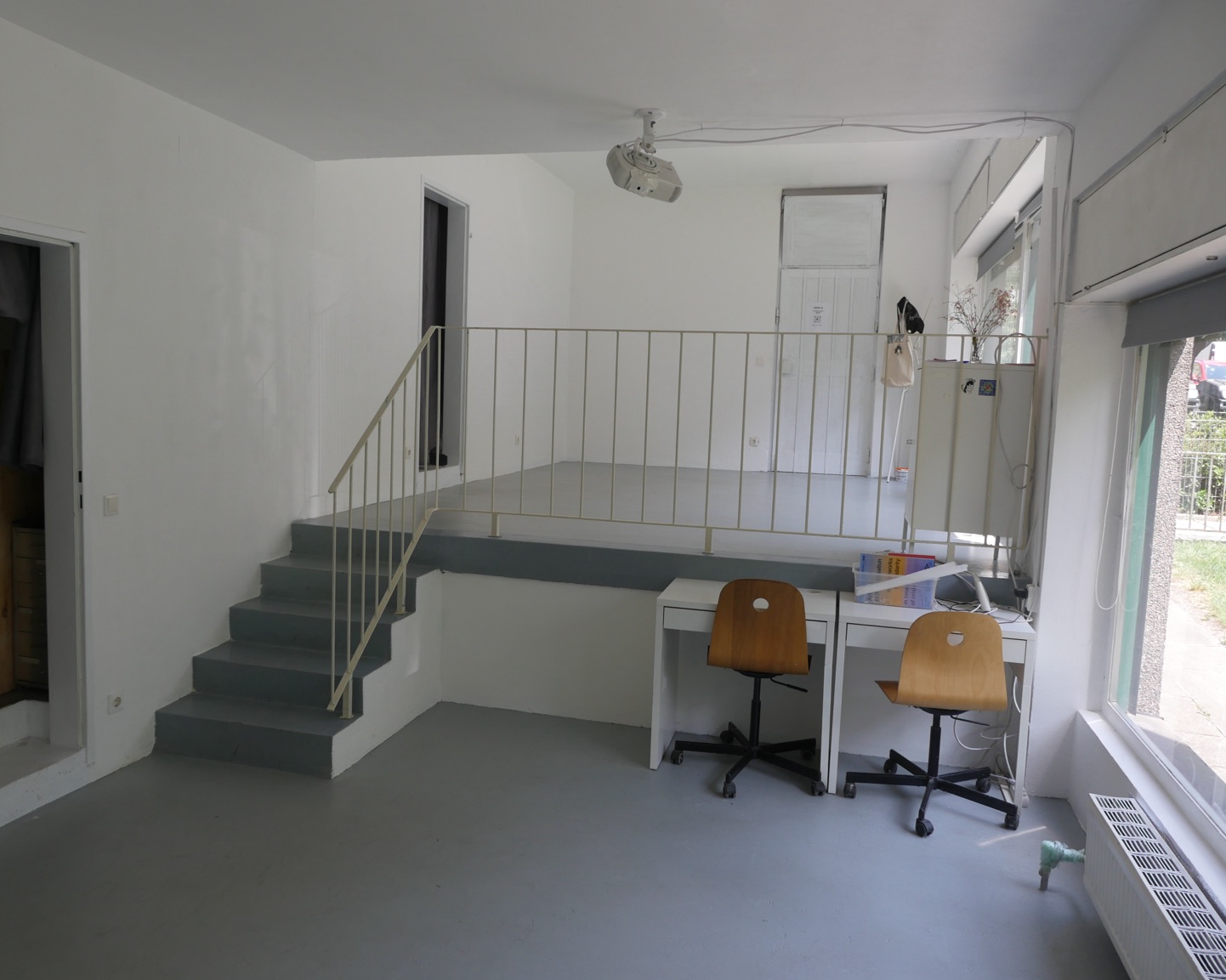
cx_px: 565
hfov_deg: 65.9
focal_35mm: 26
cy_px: 484
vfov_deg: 54.9
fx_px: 943
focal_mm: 12
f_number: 4
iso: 200
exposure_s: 1/200
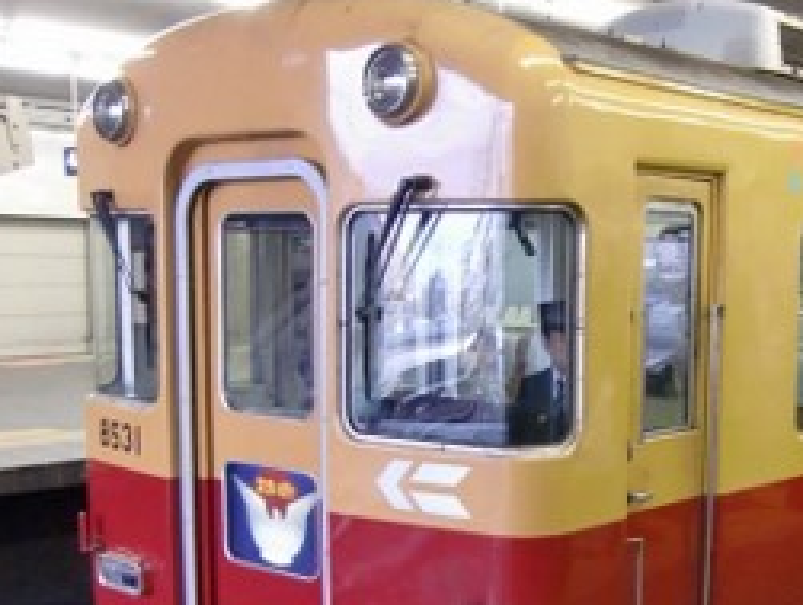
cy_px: 435
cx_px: 630
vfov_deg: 27.8
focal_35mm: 52
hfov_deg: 35.7
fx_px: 1208
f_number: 3.5
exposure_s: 1/30
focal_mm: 5.2
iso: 400
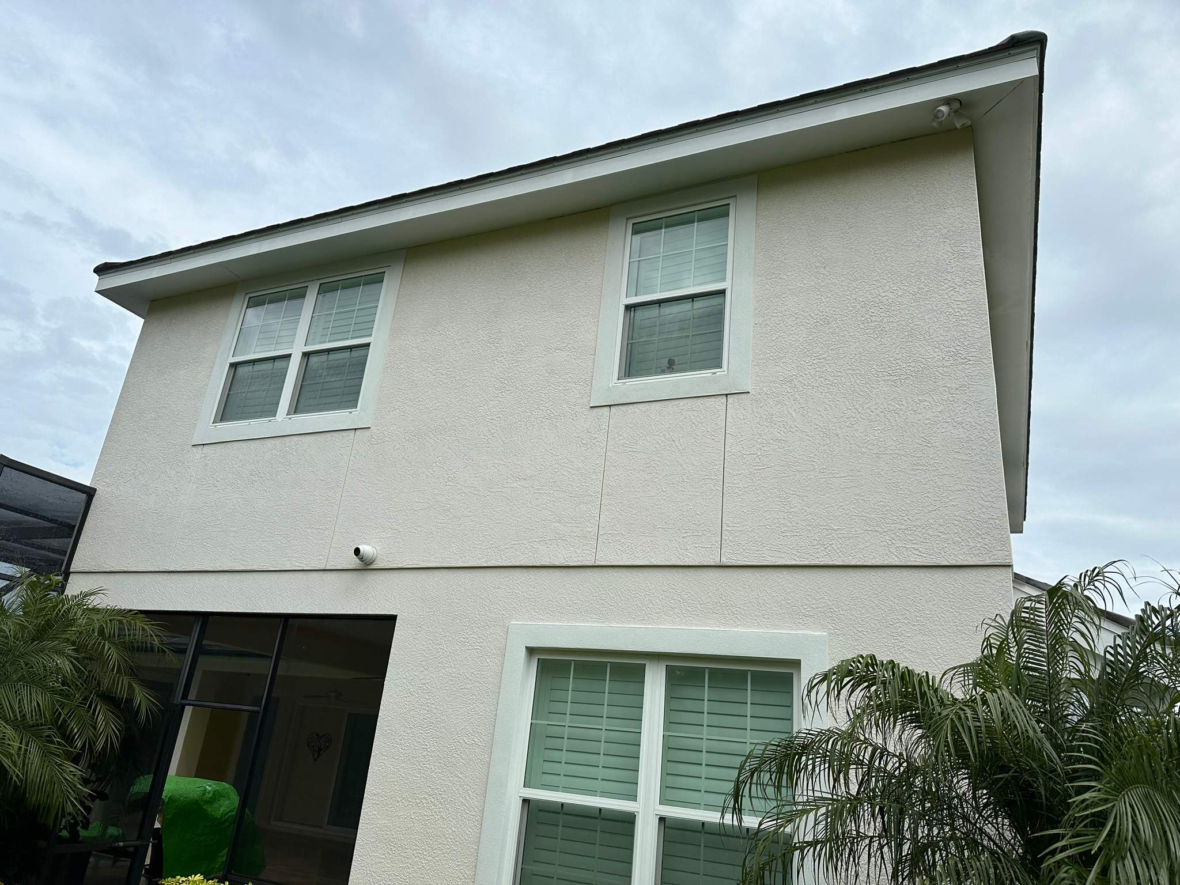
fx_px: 818
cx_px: 590
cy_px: 442
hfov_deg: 71.6
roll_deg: -6.6
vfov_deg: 56.8
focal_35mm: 24
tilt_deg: +23.9
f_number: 1.78
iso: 80
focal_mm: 6.86
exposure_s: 1/6211
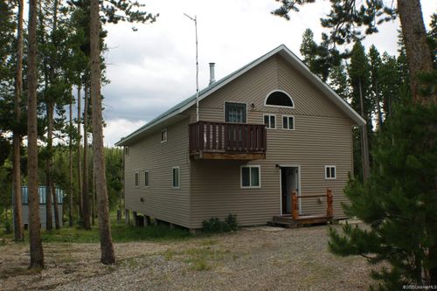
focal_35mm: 42
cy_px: 146
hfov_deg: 46.4
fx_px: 510
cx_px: 218
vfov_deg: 31.9
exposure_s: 1/160
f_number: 10
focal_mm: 28
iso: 100
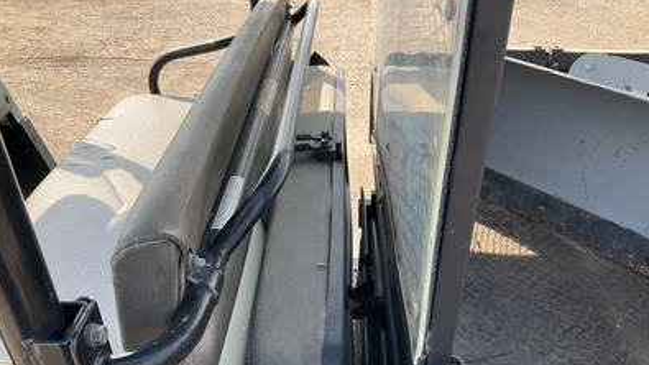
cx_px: 324
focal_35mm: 32
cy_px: 232
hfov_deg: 61.0
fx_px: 551
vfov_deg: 36.4
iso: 25
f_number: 1.8
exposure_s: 1/378
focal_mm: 3
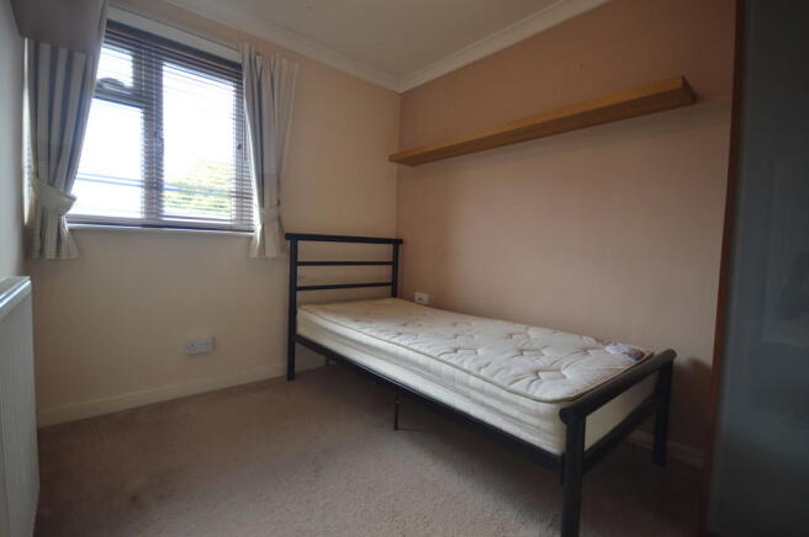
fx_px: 337
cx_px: 404
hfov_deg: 100.4
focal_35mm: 15
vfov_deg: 77.2
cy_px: 268
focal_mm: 10
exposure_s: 1/60
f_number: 4
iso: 400
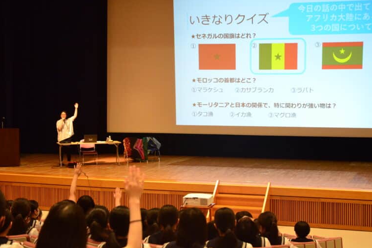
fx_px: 754
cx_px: 187
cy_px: 124
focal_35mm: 73
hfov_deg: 27.7
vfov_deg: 18.7
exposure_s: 1/50
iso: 2500
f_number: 4.5
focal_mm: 48
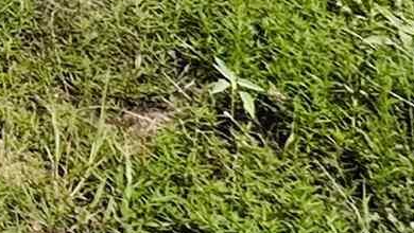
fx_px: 1318
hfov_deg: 9.5
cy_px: -661
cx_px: -1049
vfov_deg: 7.5
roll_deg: +0.6
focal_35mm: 120
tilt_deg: -1.9
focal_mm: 2.22
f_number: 2.2
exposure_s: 1/2882
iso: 50
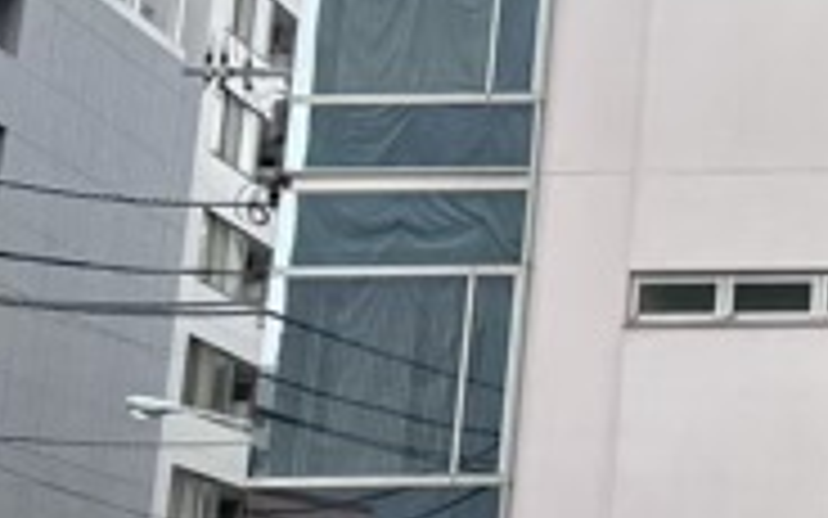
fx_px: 2369
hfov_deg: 16.4
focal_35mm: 105
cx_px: 1521
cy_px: 232
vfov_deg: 12.5
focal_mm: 5.96
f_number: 1.6
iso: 50
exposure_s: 1/343
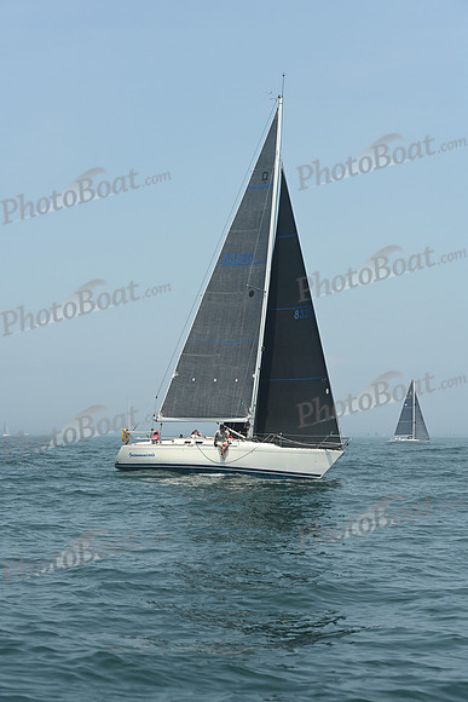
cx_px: 234
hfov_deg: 14.4
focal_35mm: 95
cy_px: 351
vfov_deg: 21.5
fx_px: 1851
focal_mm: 95
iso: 320
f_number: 7.1
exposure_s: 1/1250
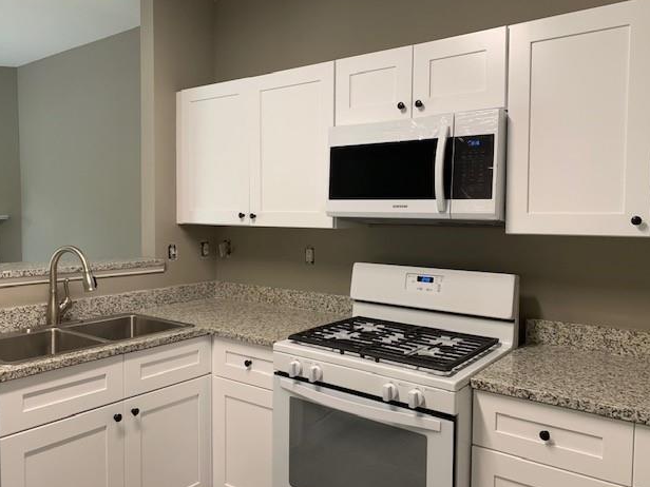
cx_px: 332
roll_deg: -0.4
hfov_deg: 65.3
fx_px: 507
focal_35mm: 27
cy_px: 245
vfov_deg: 51.4
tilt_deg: -2.0
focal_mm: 4.25
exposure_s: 1/60
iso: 80
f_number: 1.8
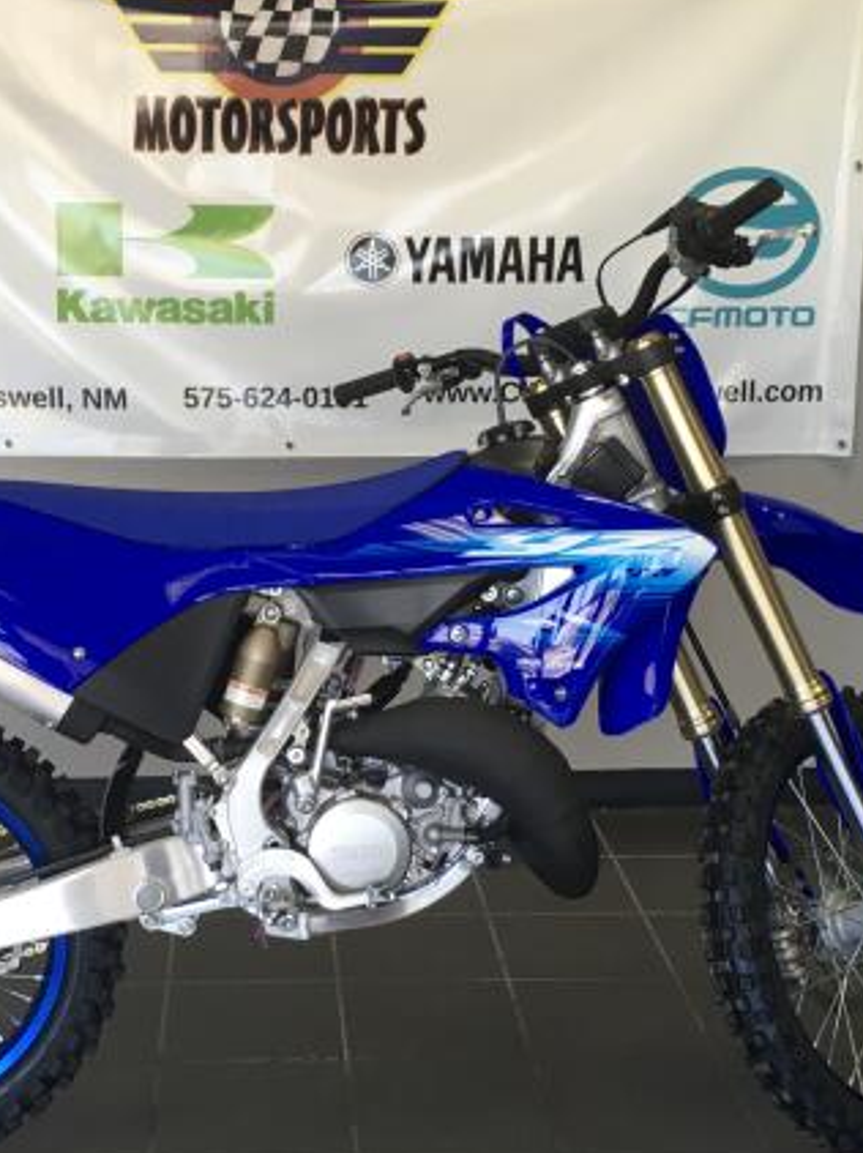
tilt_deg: -12.4
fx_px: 1830
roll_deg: +0.0
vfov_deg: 34.9
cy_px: 612
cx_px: 292
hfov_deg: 26.4
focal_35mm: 55
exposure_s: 1/40
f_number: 2.2
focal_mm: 4.15
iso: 25
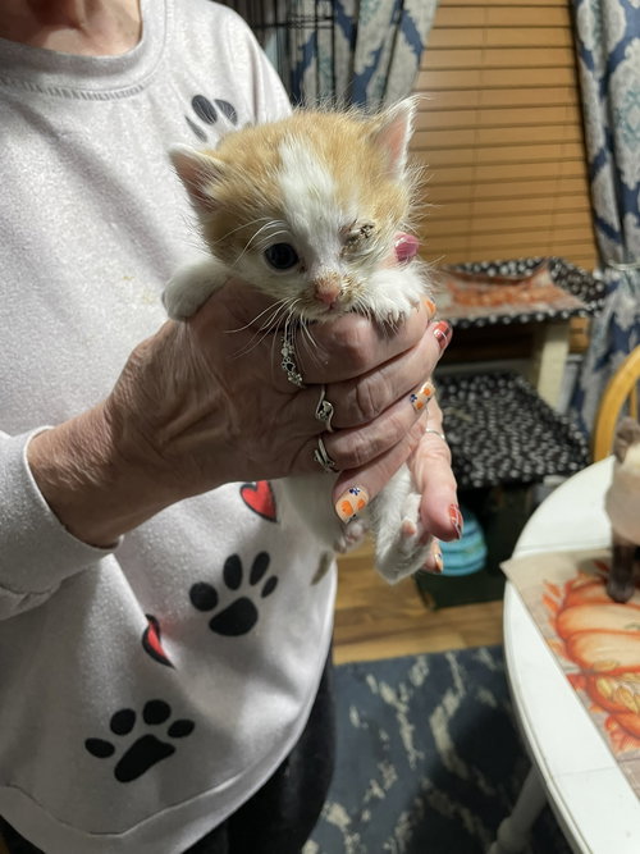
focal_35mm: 26
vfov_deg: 67.3
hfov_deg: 53.0
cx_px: 320
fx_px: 641
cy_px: 427
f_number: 1.6
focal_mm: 4.2
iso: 160
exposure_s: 1/60
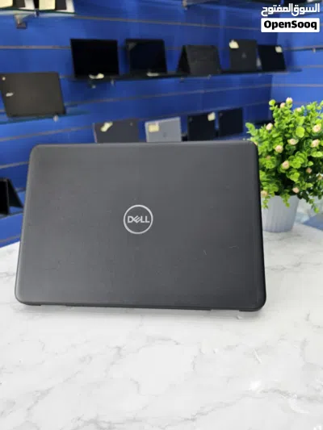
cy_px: 215
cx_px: 162
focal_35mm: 23
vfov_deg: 73.9
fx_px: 286
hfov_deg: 58.9
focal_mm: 6.3
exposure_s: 1/100
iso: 50
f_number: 1.7
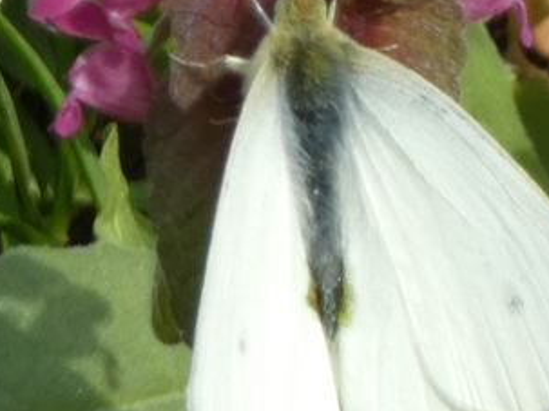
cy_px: 197
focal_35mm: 2018
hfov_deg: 1.0
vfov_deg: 0.7
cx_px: 356
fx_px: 31992
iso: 80
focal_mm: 128.4
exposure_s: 1/125
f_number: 5.6
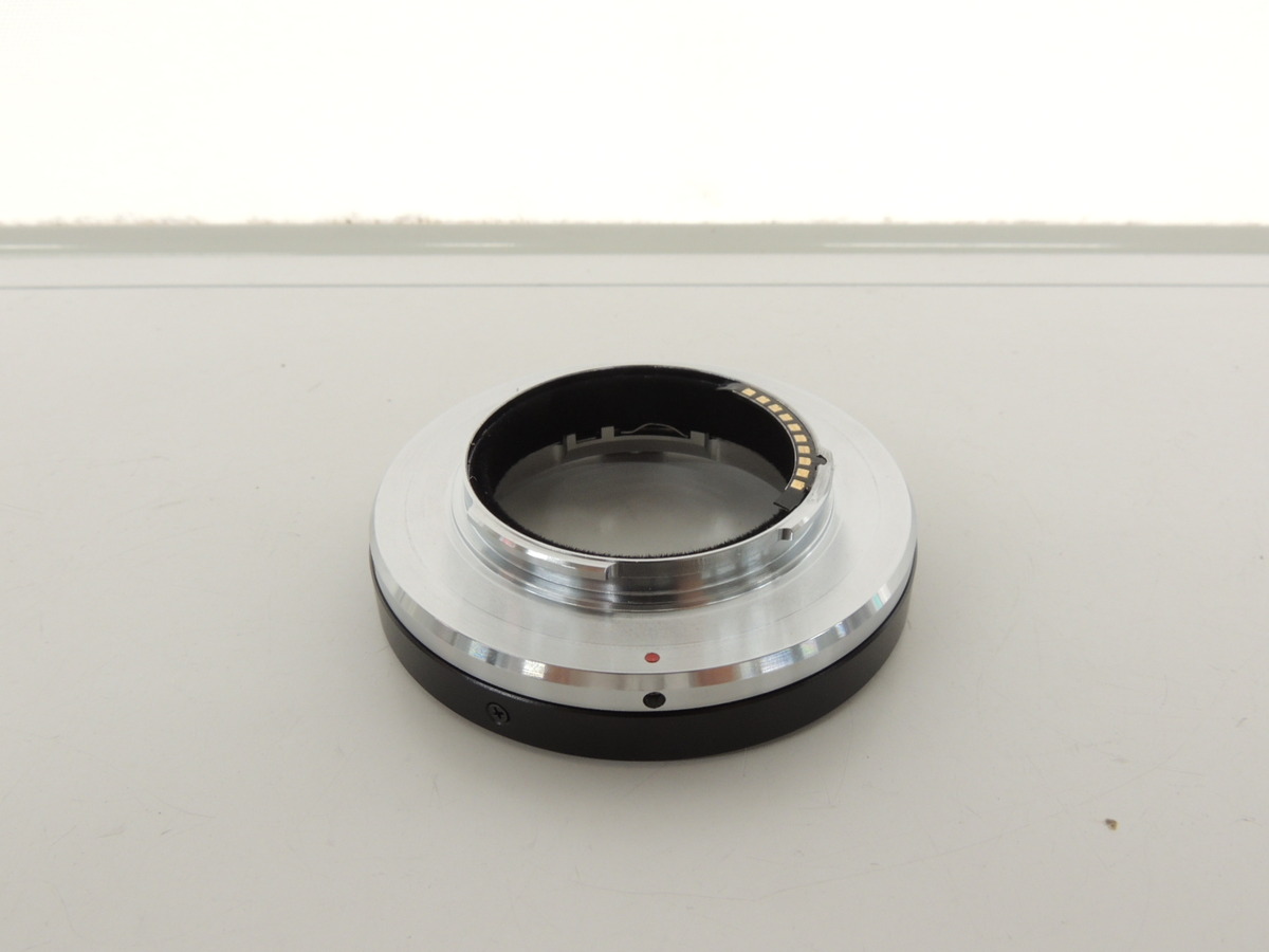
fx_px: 1100
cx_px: 634
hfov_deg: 60.0
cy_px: 476
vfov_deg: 46.8
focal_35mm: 30
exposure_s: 1/30
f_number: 4.9
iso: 220
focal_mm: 5.3
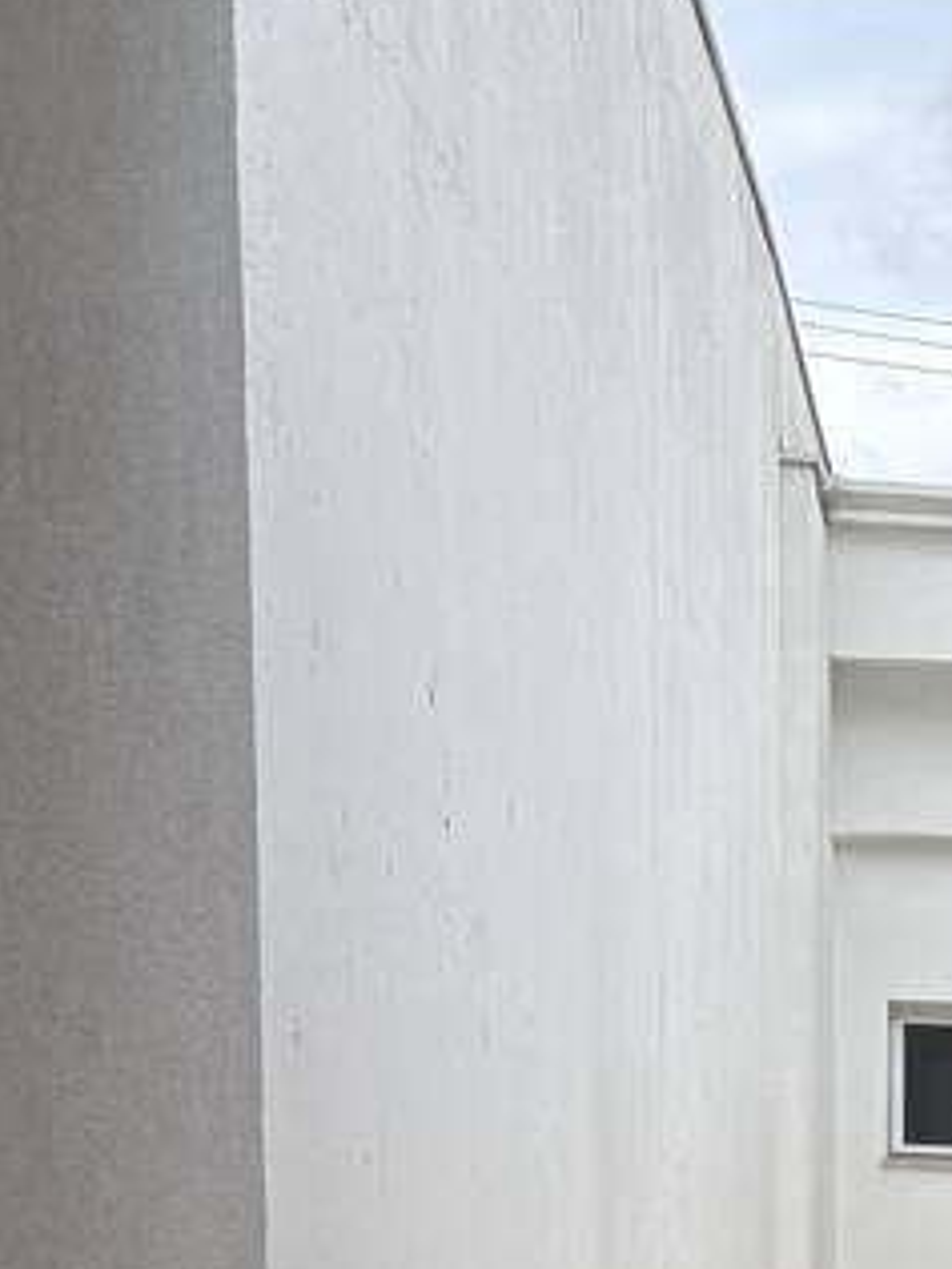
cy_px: 1759
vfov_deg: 19.8
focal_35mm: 89
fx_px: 3264
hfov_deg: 15.6
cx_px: 1293
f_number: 1.6
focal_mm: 5.96
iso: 50
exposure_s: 1/1550
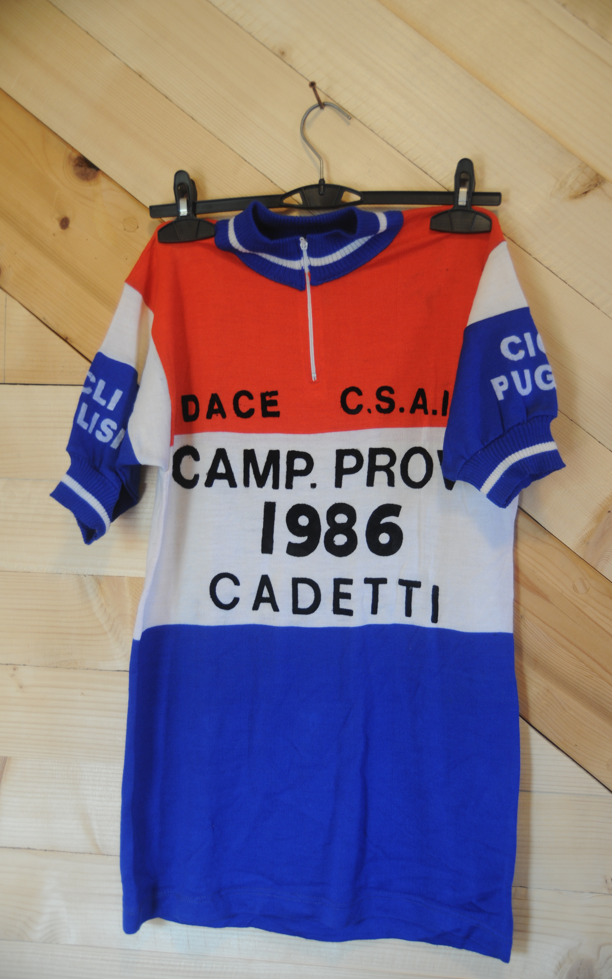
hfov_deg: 32.0
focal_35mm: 40
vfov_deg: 49.3
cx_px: 317
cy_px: 487
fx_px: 1067
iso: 200
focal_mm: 26
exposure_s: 1/20
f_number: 2.8
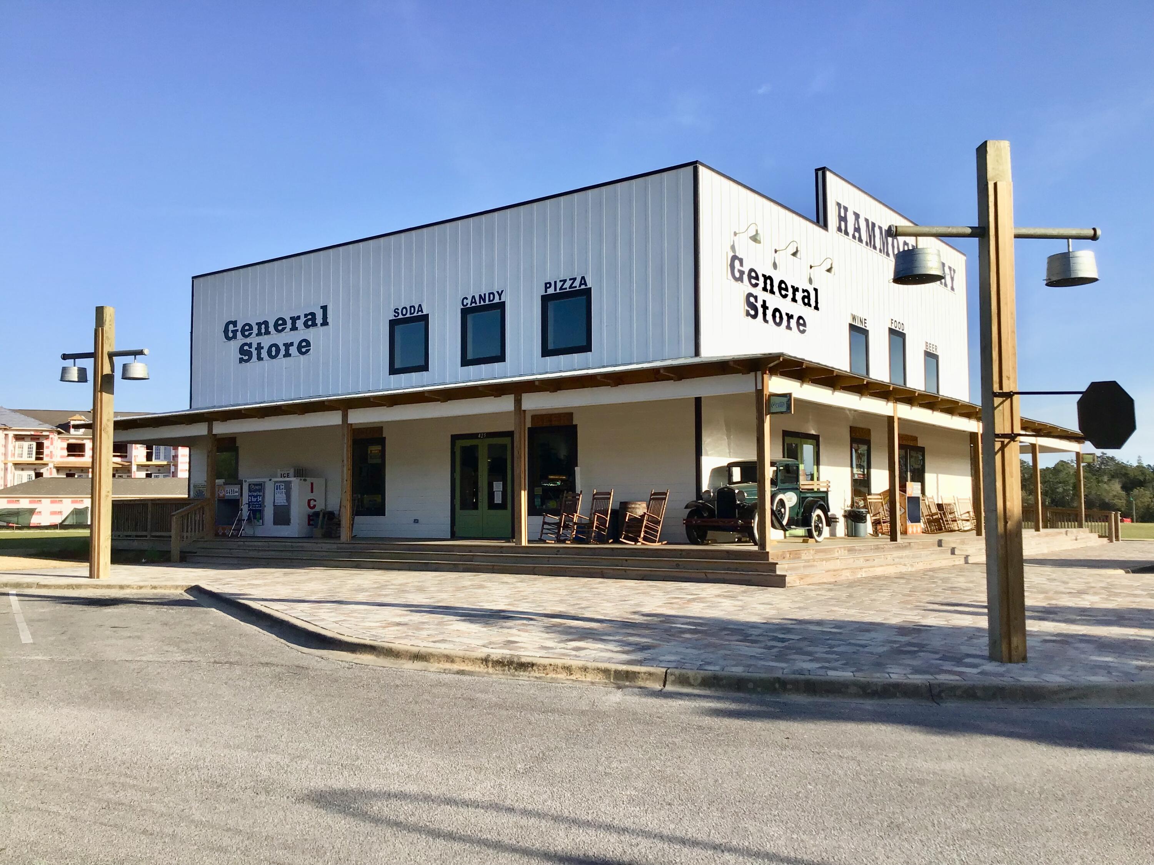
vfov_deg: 45.4
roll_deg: +0.9
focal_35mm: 31
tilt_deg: +4.4
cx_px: 577
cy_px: 432
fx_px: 1033
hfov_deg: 58.4
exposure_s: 1/1164
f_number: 2.4
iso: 25
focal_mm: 3.3
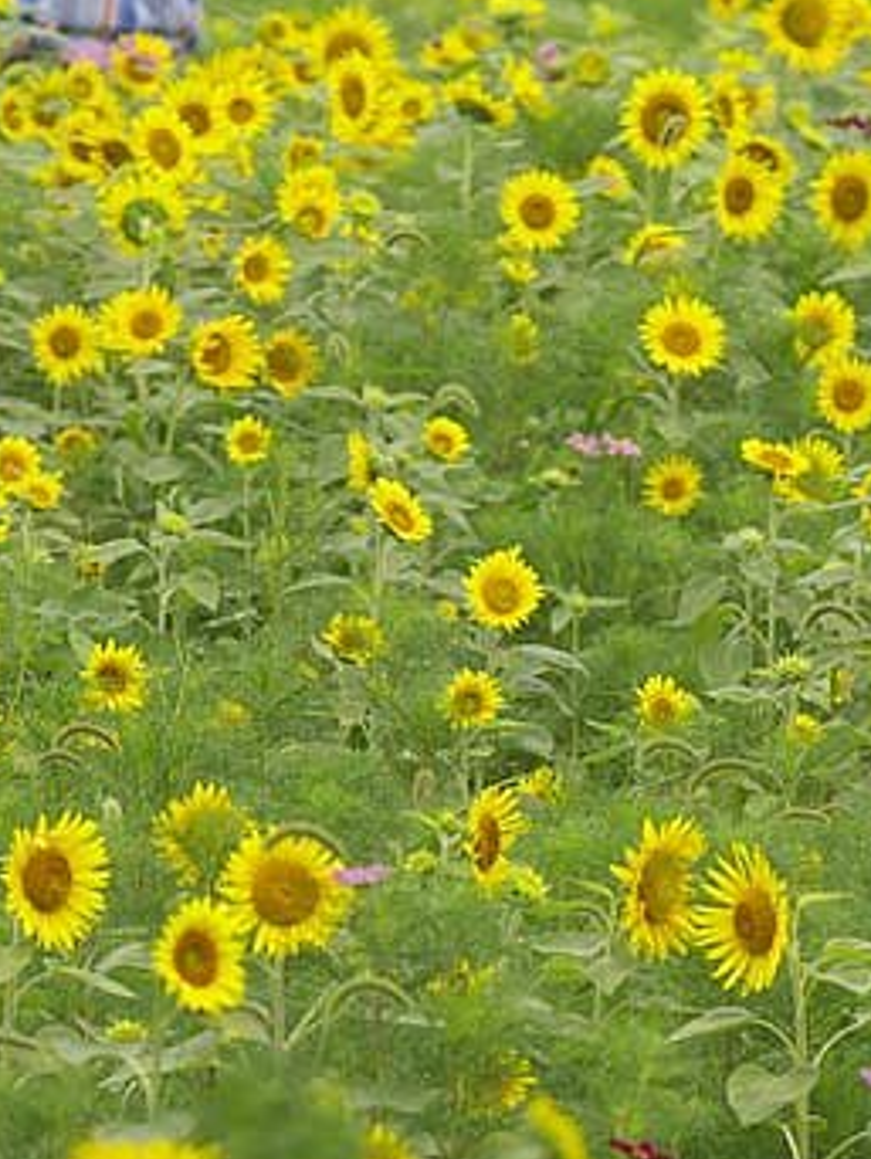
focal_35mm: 1262
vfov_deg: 1.6
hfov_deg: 1.2
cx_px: 515
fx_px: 42286
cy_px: 386
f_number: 5
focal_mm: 300
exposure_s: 1/250
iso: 100
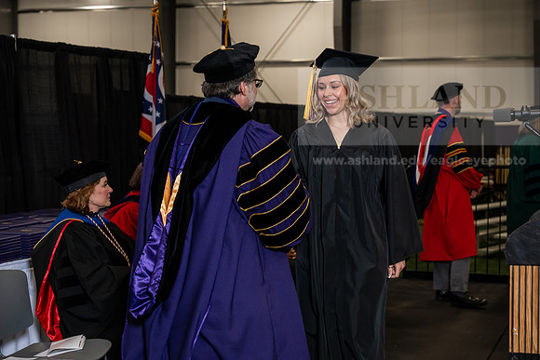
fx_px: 1050
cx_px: 270
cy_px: 180
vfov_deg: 19.5
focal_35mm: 70
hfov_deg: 28.8
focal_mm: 70
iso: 1250
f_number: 5
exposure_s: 1/200
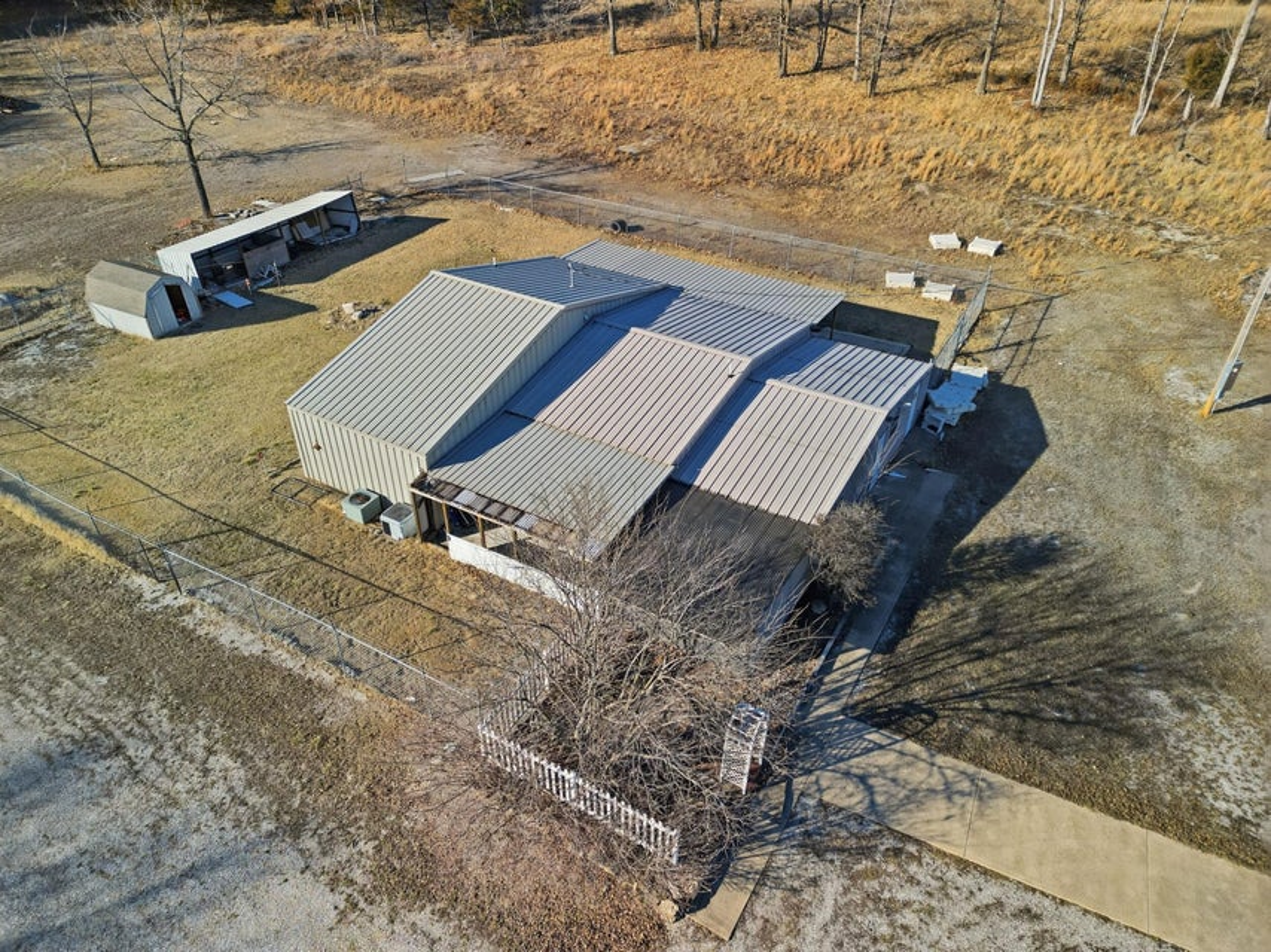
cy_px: 476
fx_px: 881
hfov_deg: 71.6
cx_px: 636
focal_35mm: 24
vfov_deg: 56.8
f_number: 1.7
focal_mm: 6.7
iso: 120
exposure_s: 1/1000
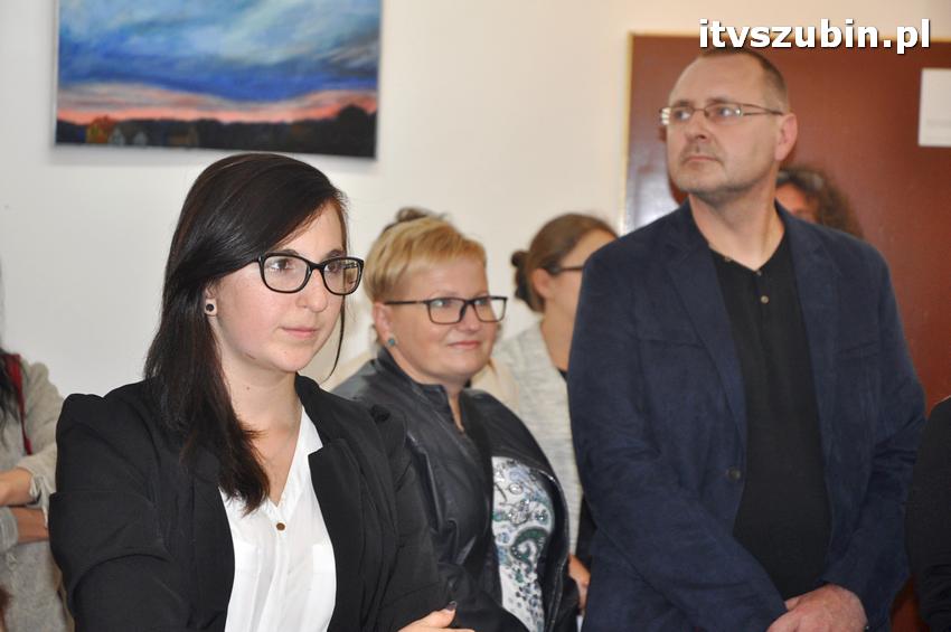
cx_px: 476
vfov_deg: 14.7
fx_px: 2454
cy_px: 316
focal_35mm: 93
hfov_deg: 21.9
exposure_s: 1/60
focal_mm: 62
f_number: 4.5
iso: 800
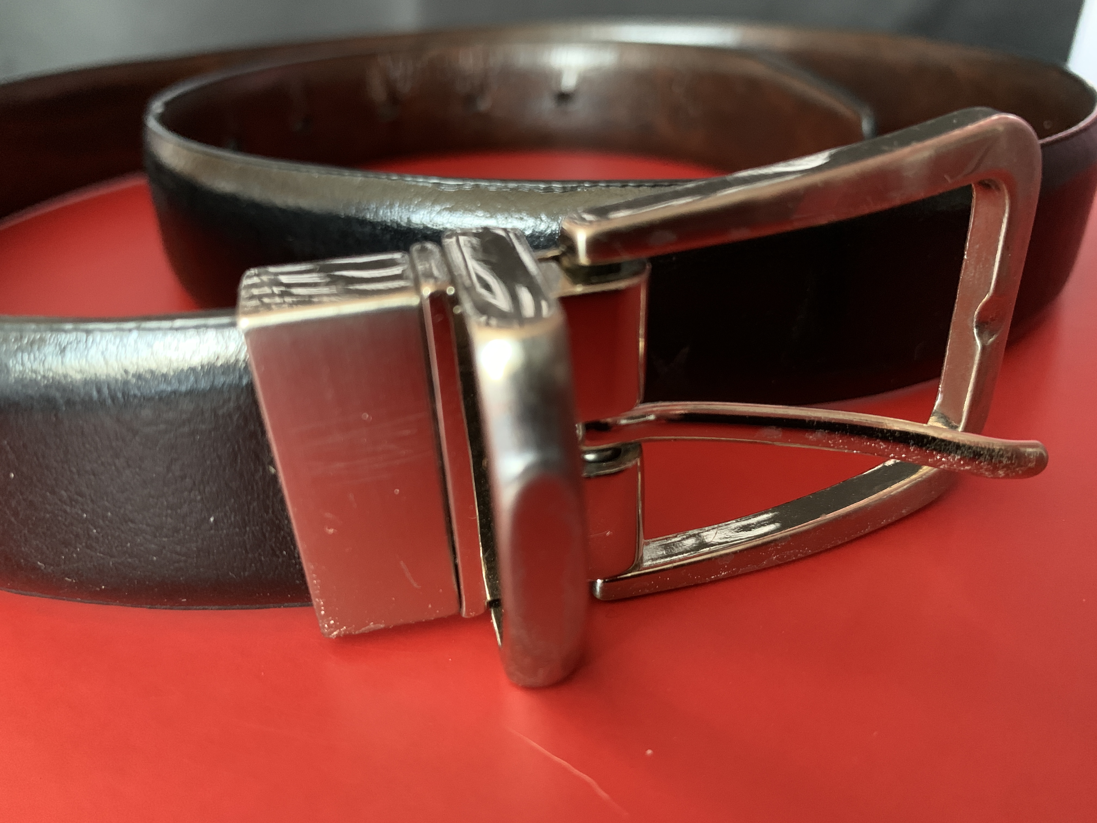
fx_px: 824
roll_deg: +0.1
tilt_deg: -26.6
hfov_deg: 67.3
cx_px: 548
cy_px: 412
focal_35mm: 26
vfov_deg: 53.1
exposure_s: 1/30
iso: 800
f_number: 1.8
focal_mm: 4.25
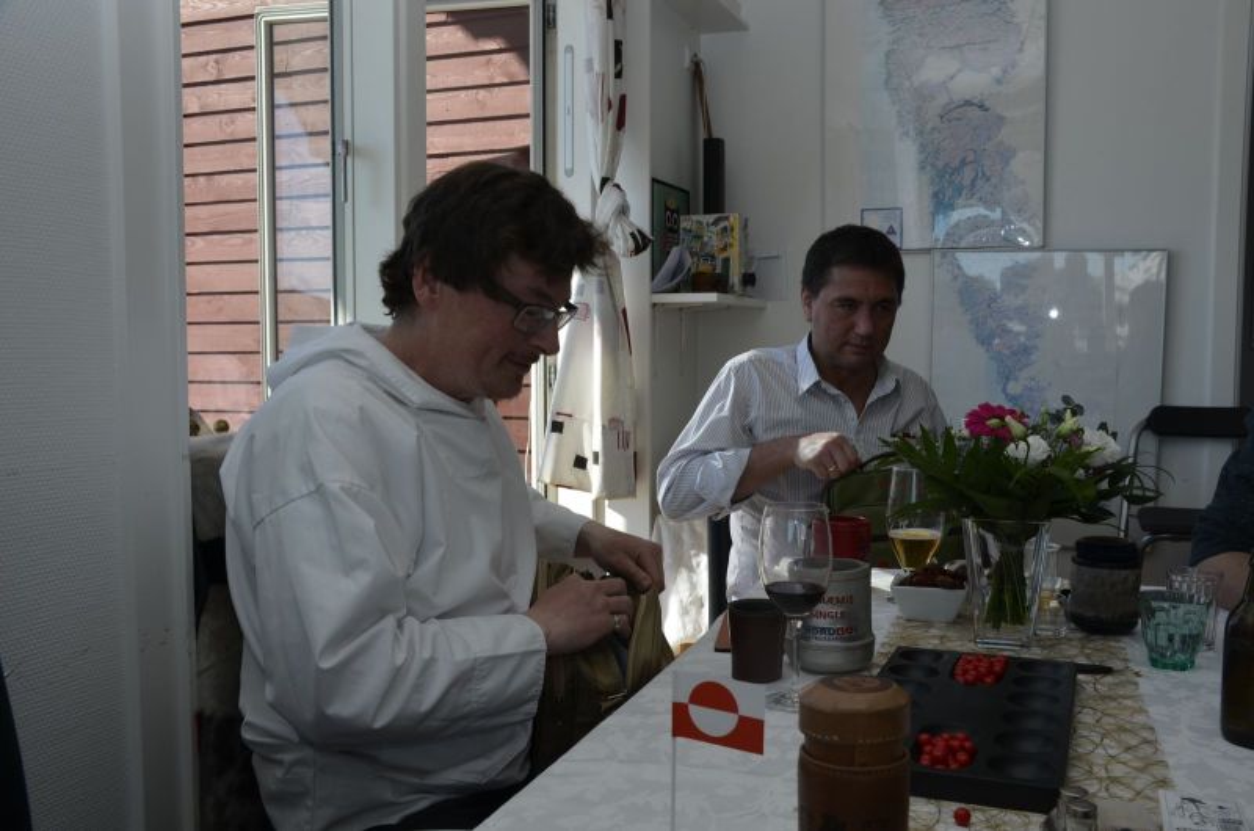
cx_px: 627
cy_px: 416
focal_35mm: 33
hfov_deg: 57.3
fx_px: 1147
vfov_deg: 39.8
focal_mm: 22
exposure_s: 1/160
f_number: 6.3
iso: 100
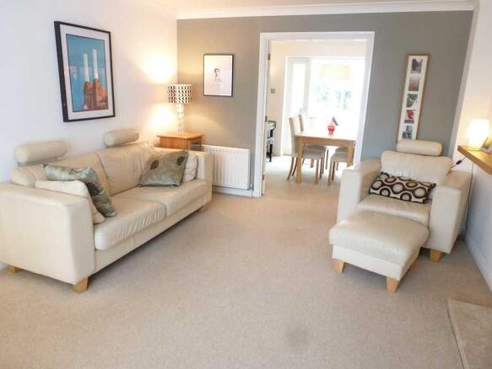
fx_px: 341
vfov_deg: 56.8
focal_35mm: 24
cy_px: 184
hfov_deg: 71.6
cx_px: 246
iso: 400
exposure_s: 1/10
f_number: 3.3
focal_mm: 4.3
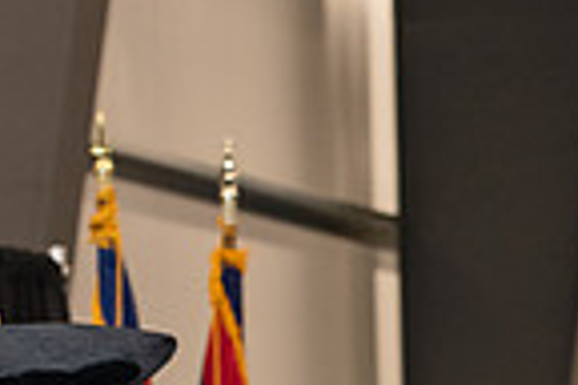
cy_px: 692
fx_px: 4527
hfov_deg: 7.3
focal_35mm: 282
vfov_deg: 4.8
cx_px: 610
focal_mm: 70
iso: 2500
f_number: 5.6
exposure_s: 1/200
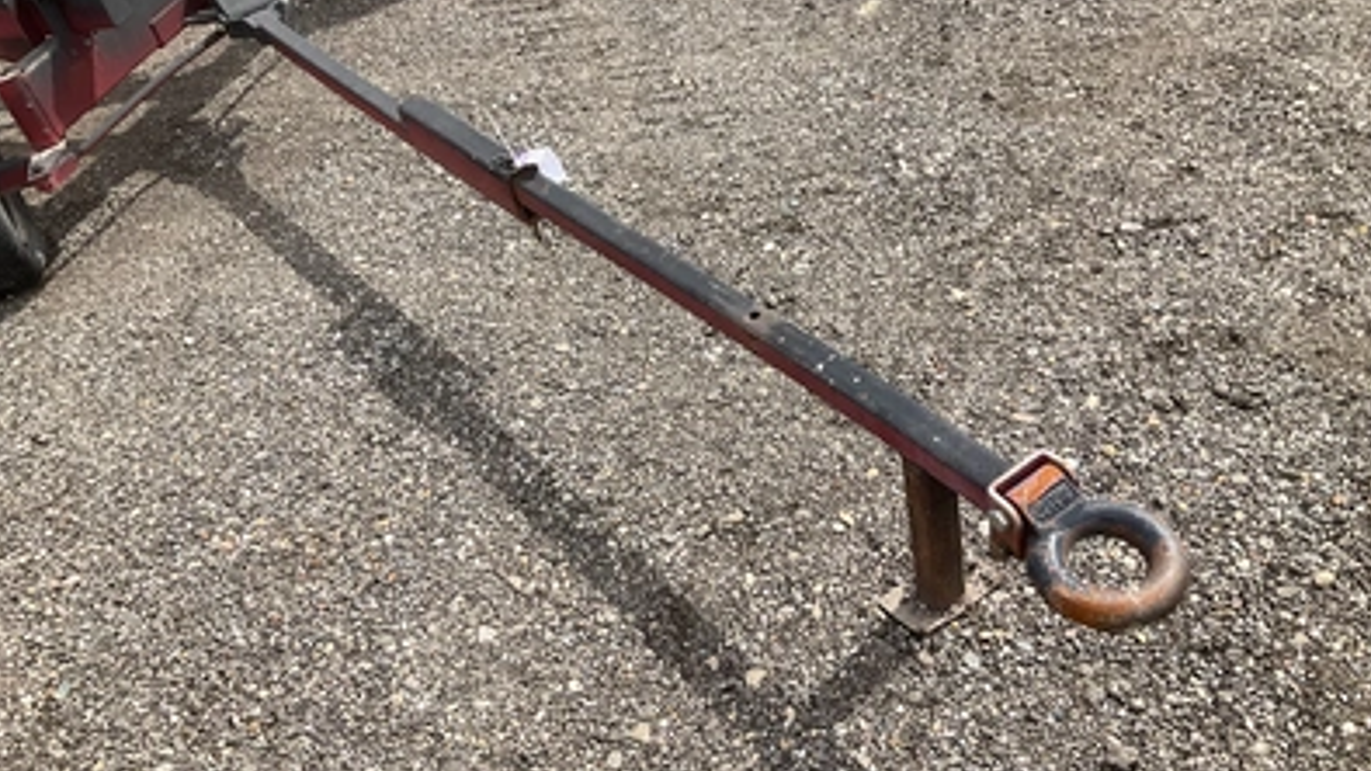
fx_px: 1163
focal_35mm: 32
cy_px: 386
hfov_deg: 61.0
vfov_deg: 36.7
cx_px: 687
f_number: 1.8
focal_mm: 3
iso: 25
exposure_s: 1/997
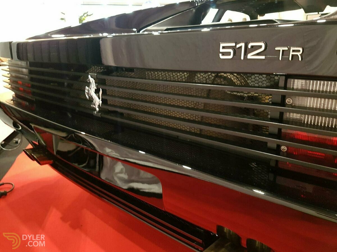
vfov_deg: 53.1
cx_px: 168
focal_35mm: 26
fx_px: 253
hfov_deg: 67.3
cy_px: 126
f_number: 1.7
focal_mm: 4.2
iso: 320
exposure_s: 1/10
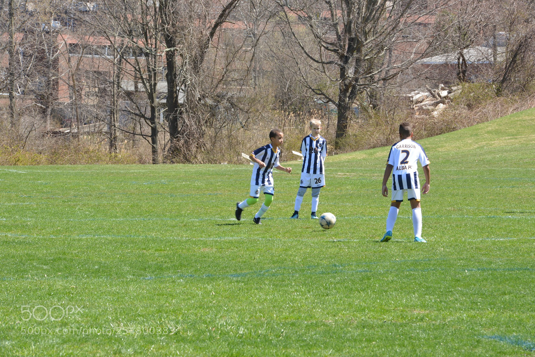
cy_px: 178
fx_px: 2972
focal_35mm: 200
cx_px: 268
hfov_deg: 10.3
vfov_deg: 6.9
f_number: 20
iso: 1000
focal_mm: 200
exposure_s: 1/160
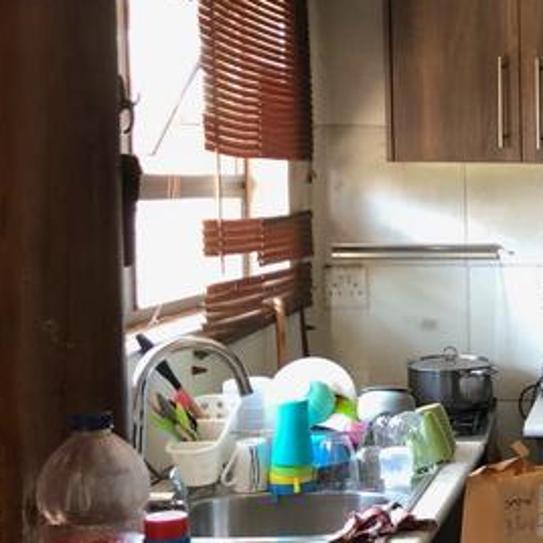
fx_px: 1313
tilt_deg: -4.0
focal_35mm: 74
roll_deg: +0.4
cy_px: 308
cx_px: 764
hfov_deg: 20.6
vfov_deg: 23.3
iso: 40
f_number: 1.8
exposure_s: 1/15
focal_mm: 4
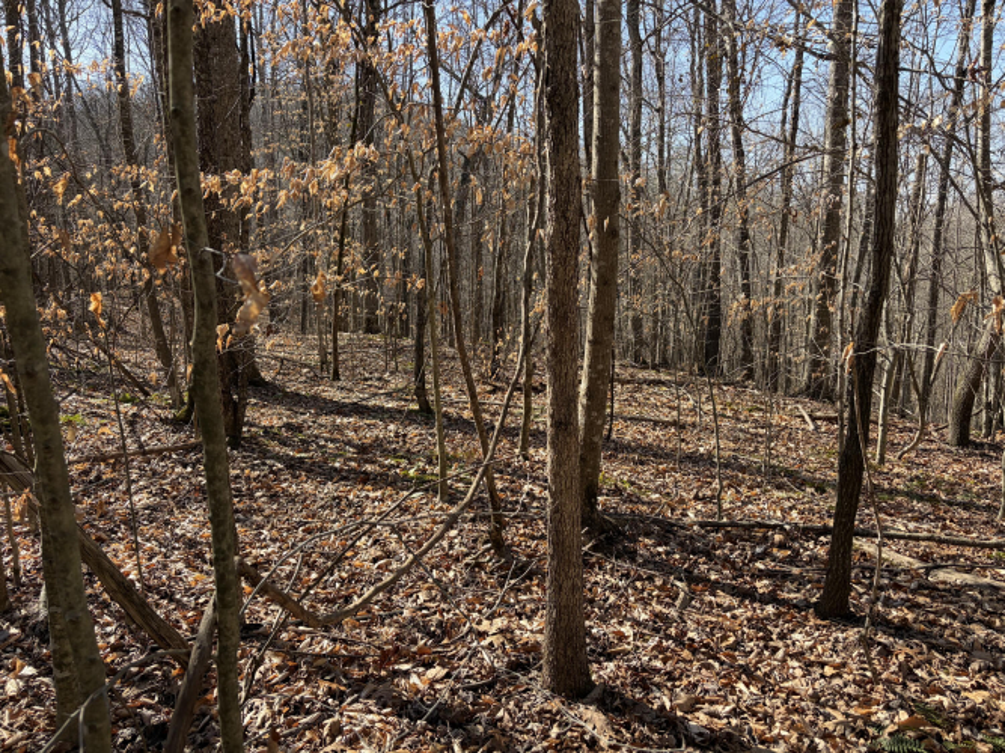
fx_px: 755
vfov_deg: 53.0
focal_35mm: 26
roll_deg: +0.8
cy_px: 376
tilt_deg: -9.0
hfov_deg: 67.3
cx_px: 502
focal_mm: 5.96
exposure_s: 1/959
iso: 50
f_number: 1.6
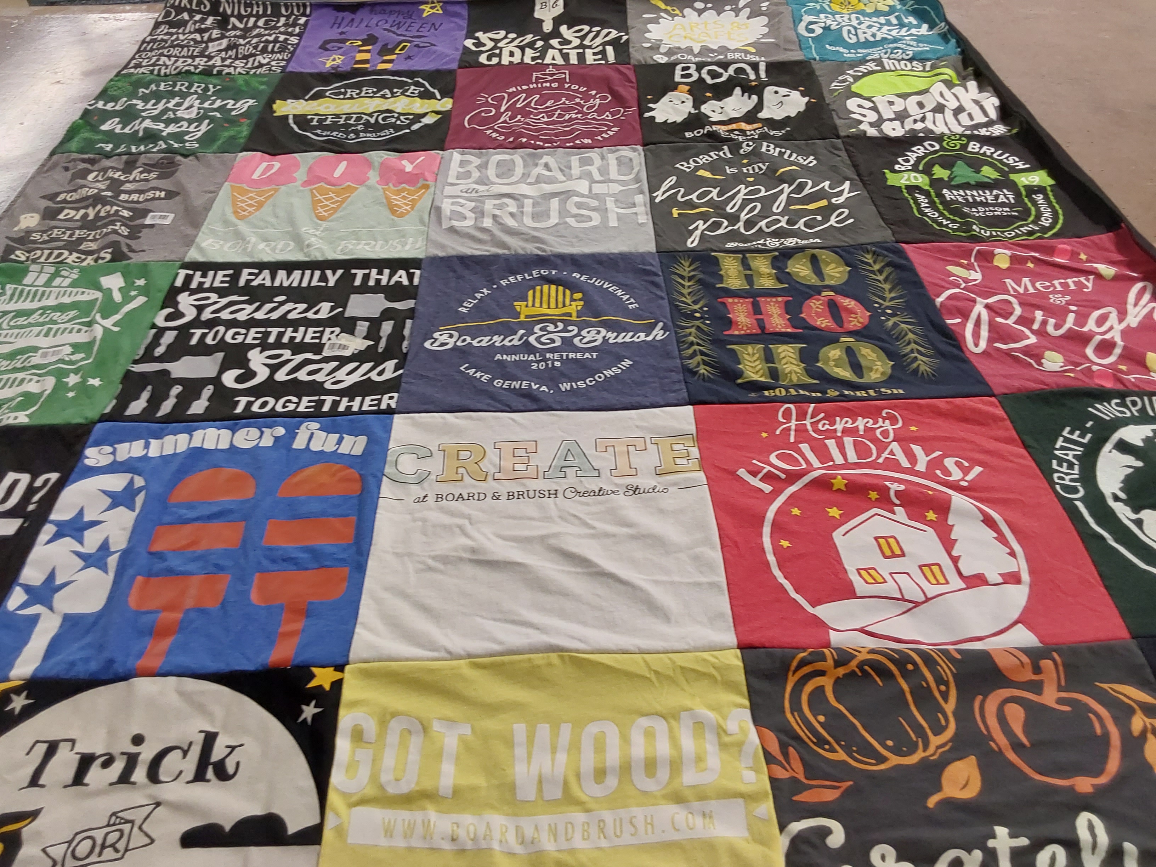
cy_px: 434
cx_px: 578
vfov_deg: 49.7
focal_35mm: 28
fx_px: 935
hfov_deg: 63.4
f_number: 1.9
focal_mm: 2.91
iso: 100
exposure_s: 1/60
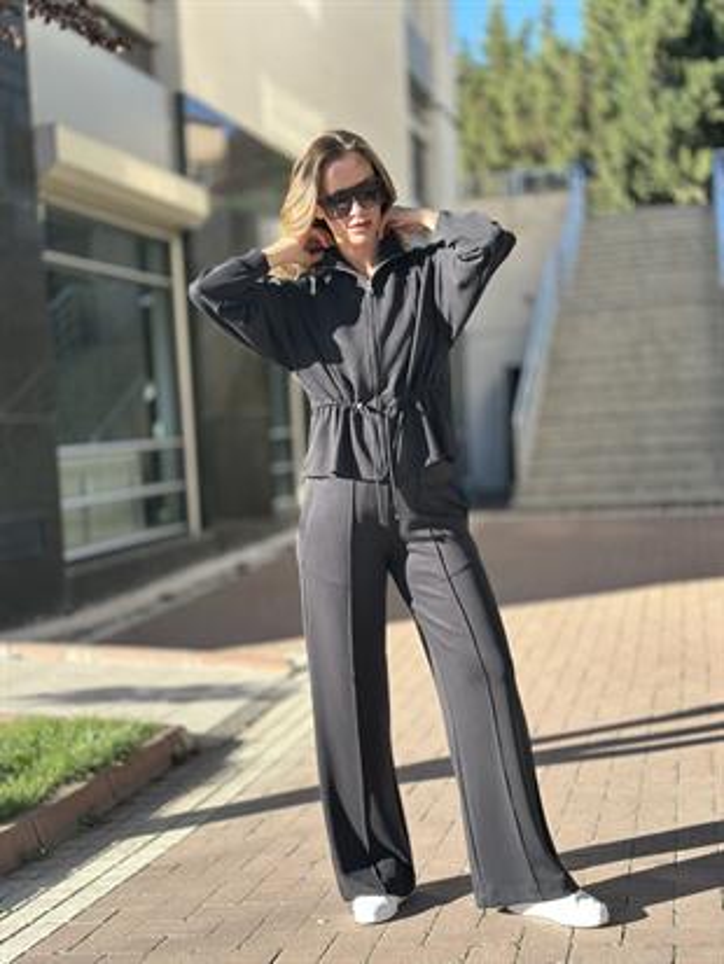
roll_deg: +3.0
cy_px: 482
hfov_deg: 30.3
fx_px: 1338
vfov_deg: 39.6
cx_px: 362
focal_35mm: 48
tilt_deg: -3.3
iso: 80
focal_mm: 6.86
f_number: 1.78
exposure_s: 1/773
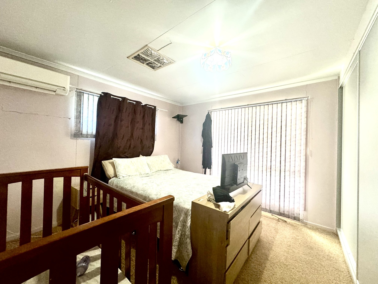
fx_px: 153
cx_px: 189
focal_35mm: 14
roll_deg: -1.2
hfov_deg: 102.1
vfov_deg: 85.7
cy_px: 142
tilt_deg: +1.0
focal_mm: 2.22
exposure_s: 1/100
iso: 320
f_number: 2.2
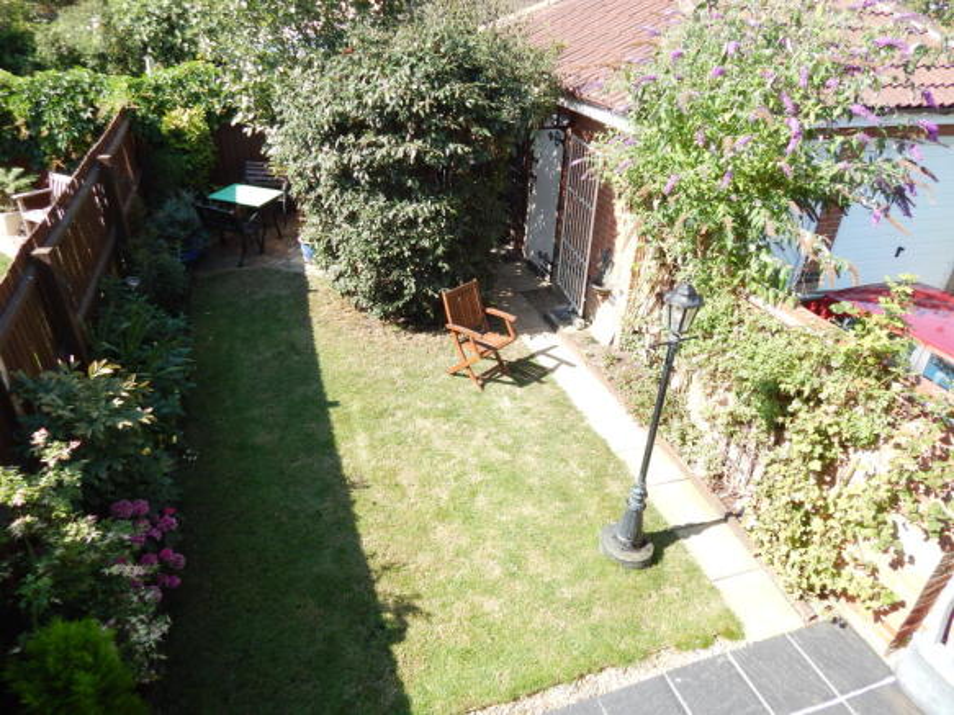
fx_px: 634
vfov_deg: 58.9
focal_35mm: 23
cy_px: 358
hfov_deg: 73.9
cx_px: 477
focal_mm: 4
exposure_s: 1/400
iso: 125
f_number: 3
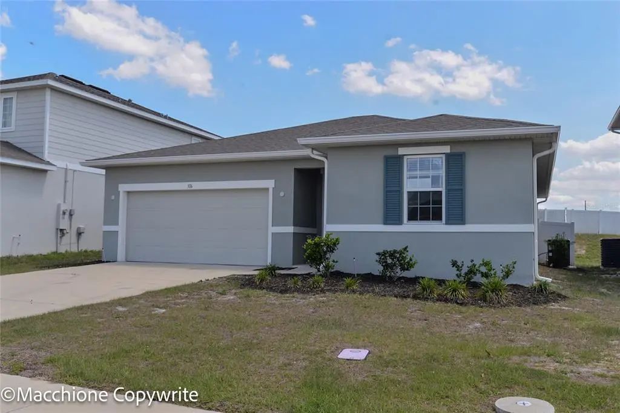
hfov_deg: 54.4
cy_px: 206
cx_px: 310
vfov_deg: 37.8
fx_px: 603
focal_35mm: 35
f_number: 8
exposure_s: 1/200
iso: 100
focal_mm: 35
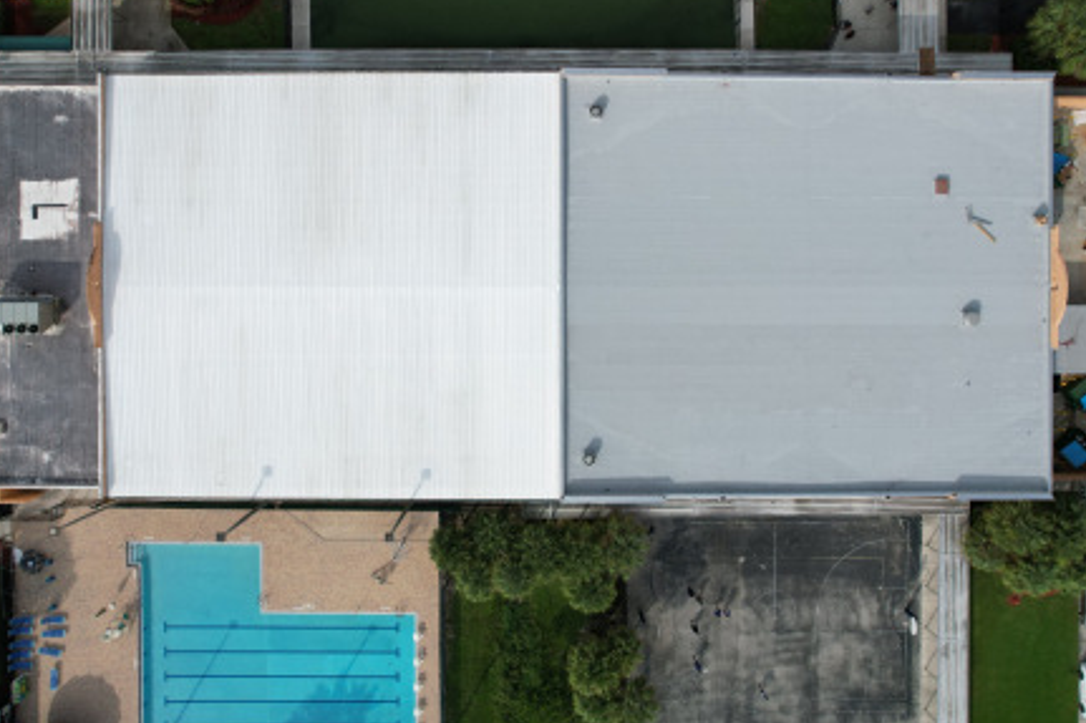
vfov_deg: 49.4
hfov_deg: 69.4
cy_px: 311
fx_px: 784
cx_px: 525
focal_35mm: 26
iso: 100
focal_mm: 8.38
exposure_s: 1/3200
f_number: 2.8
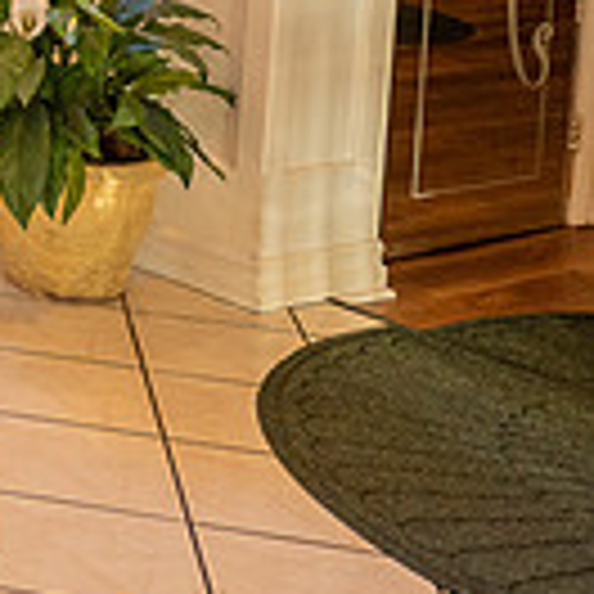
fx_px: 1844
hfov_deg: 14.3
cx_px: -702
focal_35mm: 95
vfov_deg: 16.9
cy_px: -236
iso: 1000
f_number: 2.8
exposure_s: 1/160
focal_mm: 24
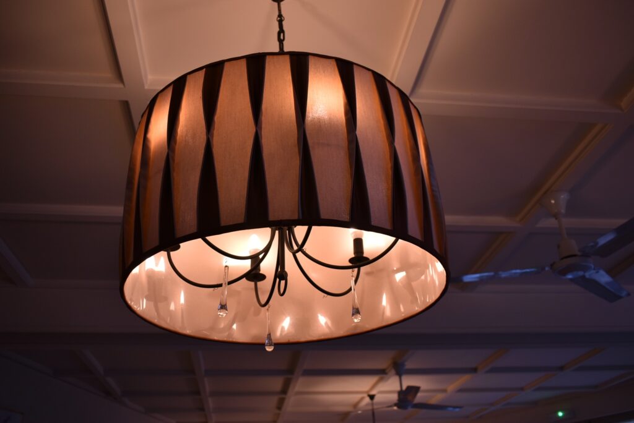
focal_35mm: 33
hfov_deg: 57.2
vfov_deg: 40.0
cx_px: 317
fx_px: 581
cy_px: 212
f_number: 3.8
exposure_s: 1/30
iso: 110
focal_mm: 22
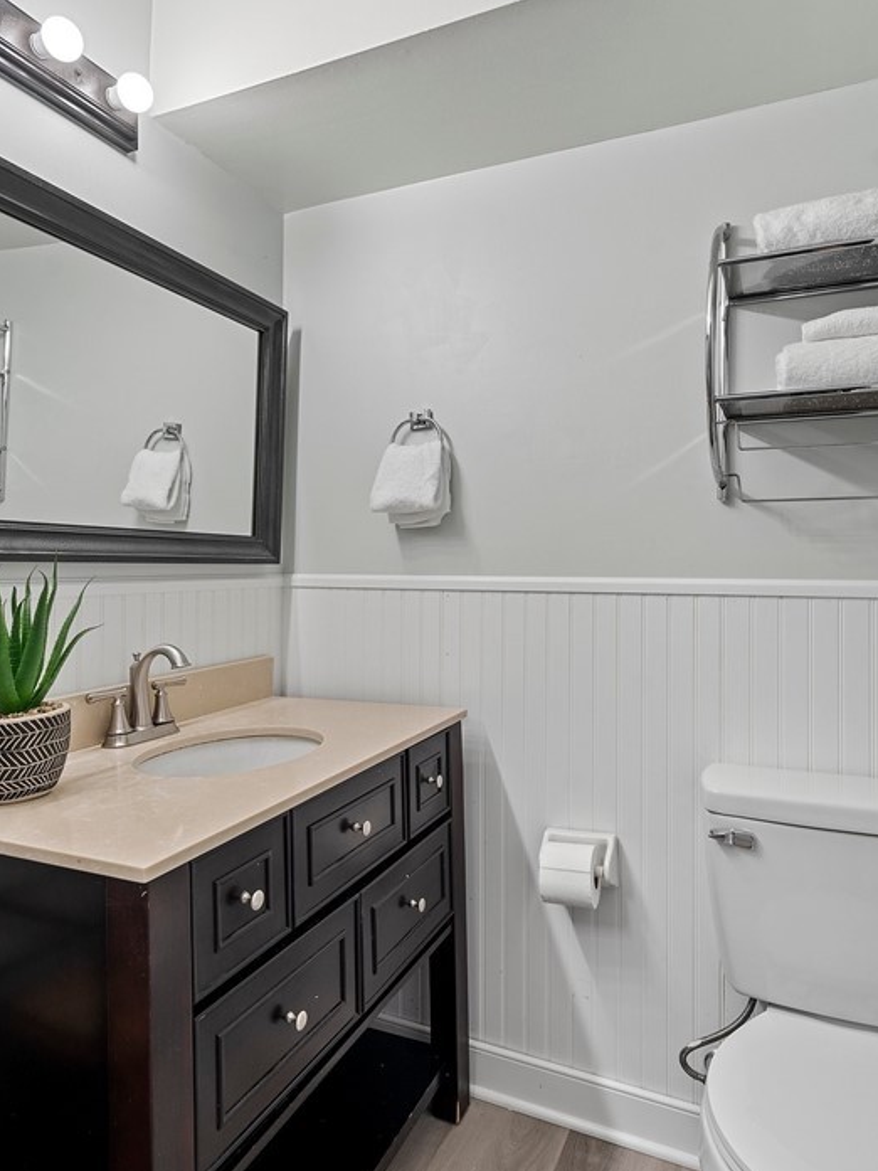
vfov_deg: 79.0
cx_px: 439
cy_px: 580
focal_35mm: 21
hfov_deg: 63.4
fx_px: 710
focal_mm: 14
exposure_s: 1/5
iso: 400
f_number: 8
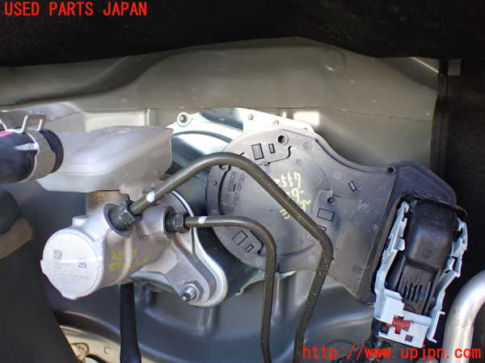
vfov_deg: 46.8
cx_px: 242
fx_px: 420
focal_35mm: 30
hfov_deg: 60.0
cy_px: 182
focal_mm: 5.4
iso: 200
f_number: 2.3
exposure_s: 1/125
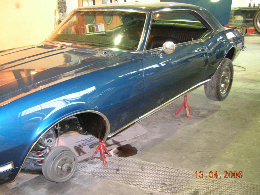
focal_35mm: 34
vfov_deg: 41.8
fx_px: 255
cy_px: 98
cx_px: 130
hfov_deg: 54.0
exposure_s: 1/7.7
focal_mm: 5.7
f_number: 2.9
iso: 200
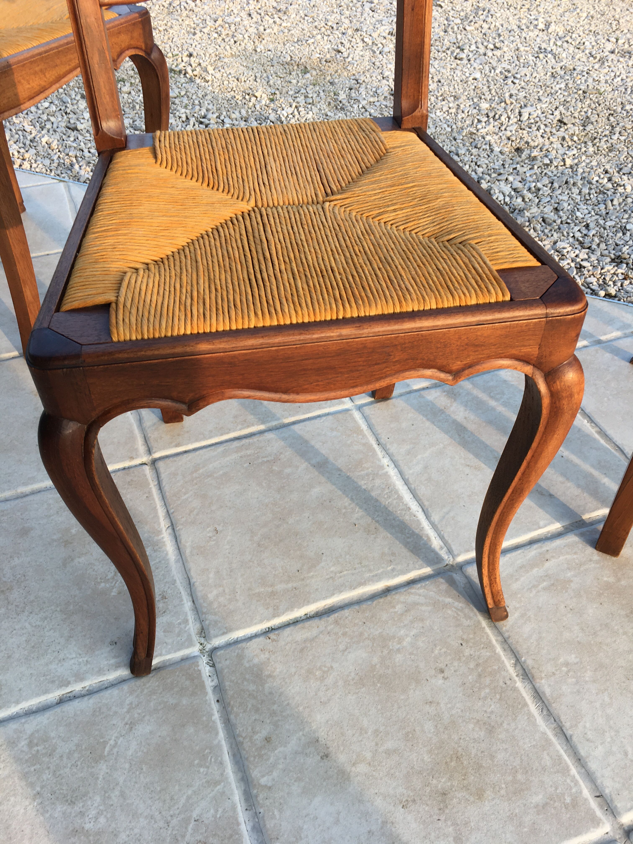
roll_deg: +2.0
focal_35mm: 29
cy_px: 422
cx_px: 316
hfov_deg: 48.2
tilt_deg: -43.3
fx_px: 707
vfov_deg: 61.7
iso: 25
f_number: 2.2
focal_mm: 4.15
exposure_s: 1/166
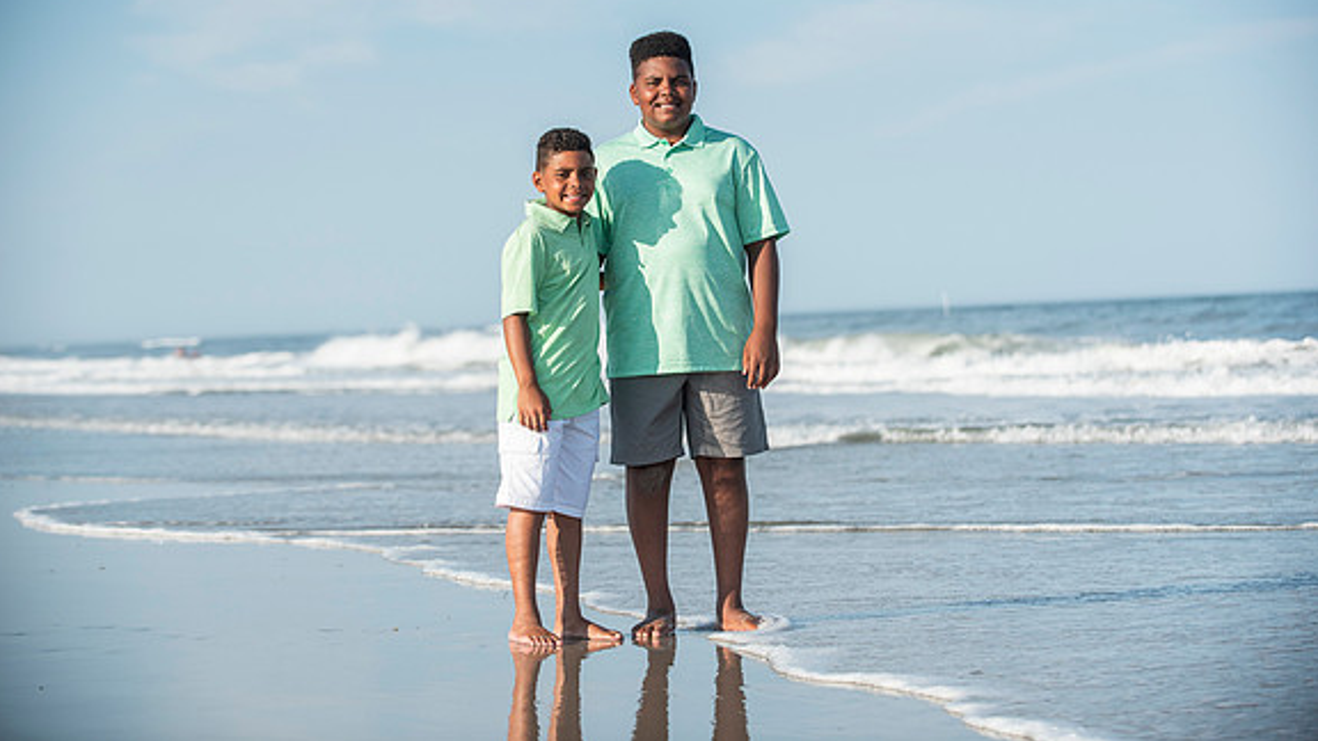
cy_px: 301
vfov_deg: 12.7
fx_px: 3320
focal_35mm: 95
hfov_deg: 22.5
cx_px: 659
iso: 250
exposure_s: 1/4000
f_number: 3.5
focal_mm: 90
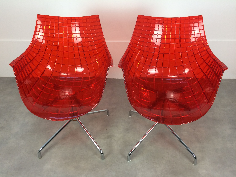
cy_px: 88
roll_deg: -0.3
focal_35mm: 29
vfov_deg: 48.2
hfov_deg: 61.7
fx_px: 198
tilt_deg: -34.8
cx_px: 118
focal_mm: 4.15
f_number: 2.2
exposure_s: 1/33
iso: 64
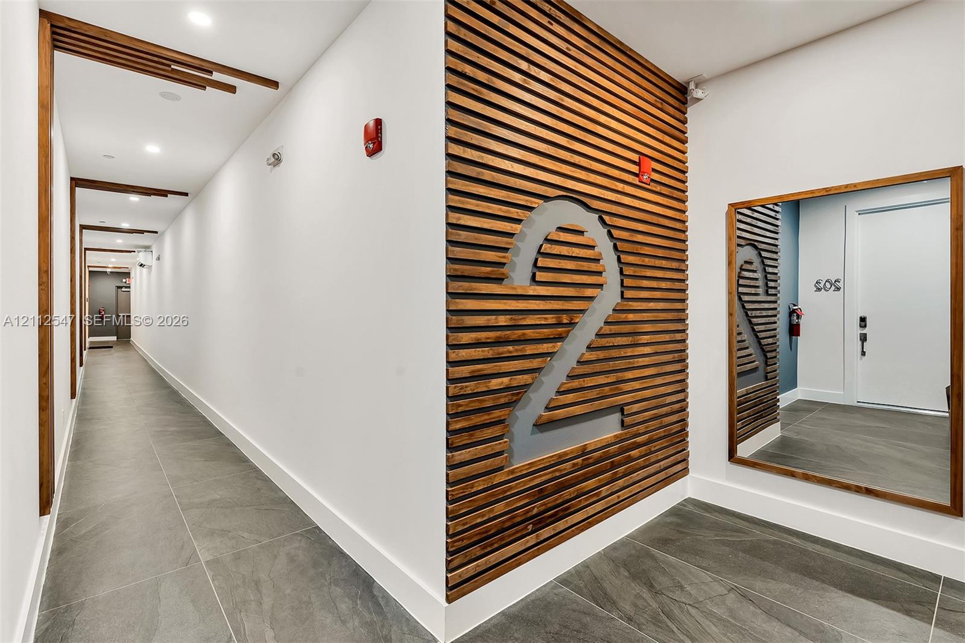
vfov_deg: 73.7
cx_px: 482
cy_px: 322
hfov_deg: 96.7
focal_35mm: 16
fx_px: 429
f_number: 8
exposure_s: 1/3
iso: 250
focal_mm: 16
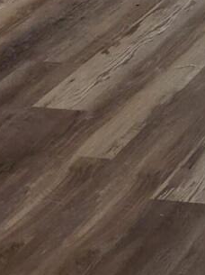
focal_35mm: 151
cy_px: -336
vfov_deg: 11.4
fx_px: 1195
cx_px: 504
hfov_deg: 8.8
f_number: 1.8
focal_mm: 5.4
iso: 80
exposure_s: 1/180
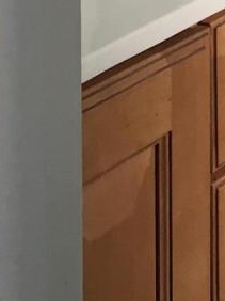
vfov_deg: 9.0
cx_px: 555
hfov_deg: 6.8
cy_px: -316
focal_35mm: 206
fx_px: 1788
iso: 25
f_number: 2.2
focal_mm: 4.15
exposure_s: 1/40
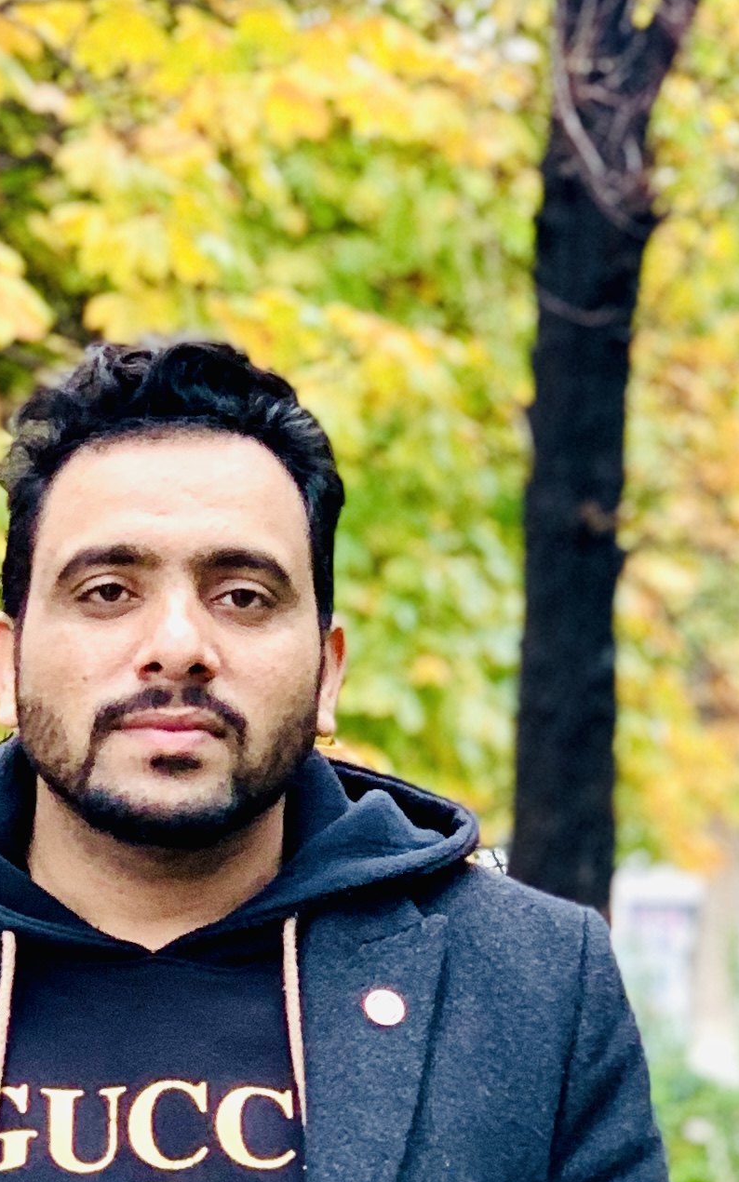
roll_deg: +0.9
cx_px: 196
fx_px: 5638
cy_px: 1041
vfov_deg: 11.9
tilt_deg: +0.1
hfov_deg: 7.5
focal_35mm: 175
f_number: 2.4
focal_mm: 6
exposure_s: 1/104
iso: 125
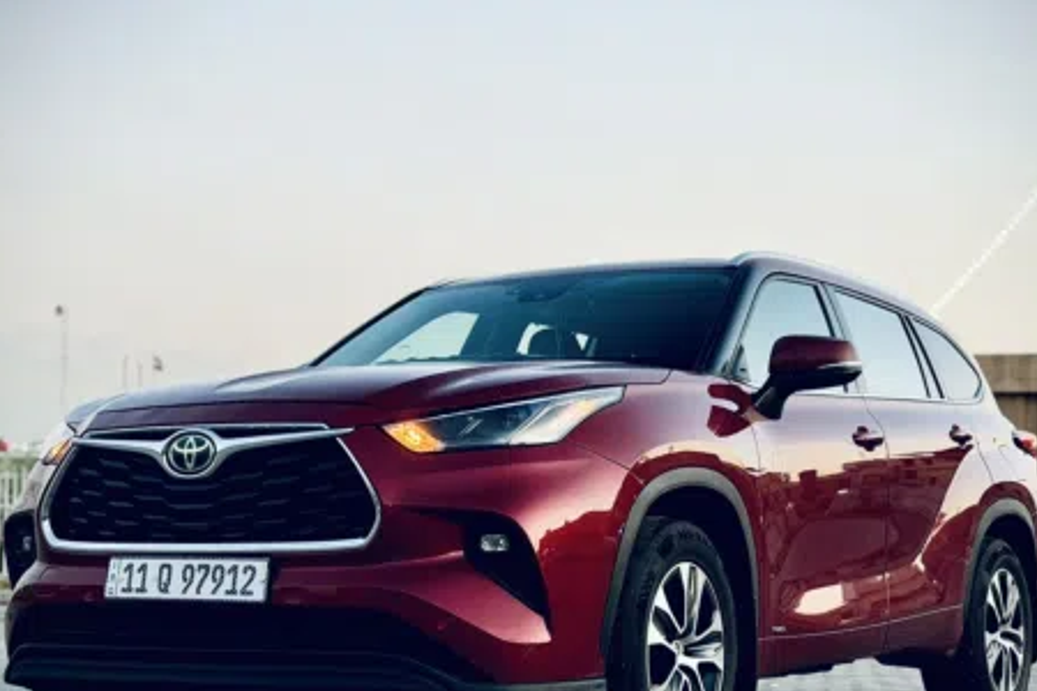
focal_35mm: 71
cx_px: 530
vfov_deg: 19.2
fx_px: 2045
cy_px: 415
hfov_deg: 28.5
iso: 125
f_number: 1.78
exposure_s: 1/60
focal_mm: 6.76
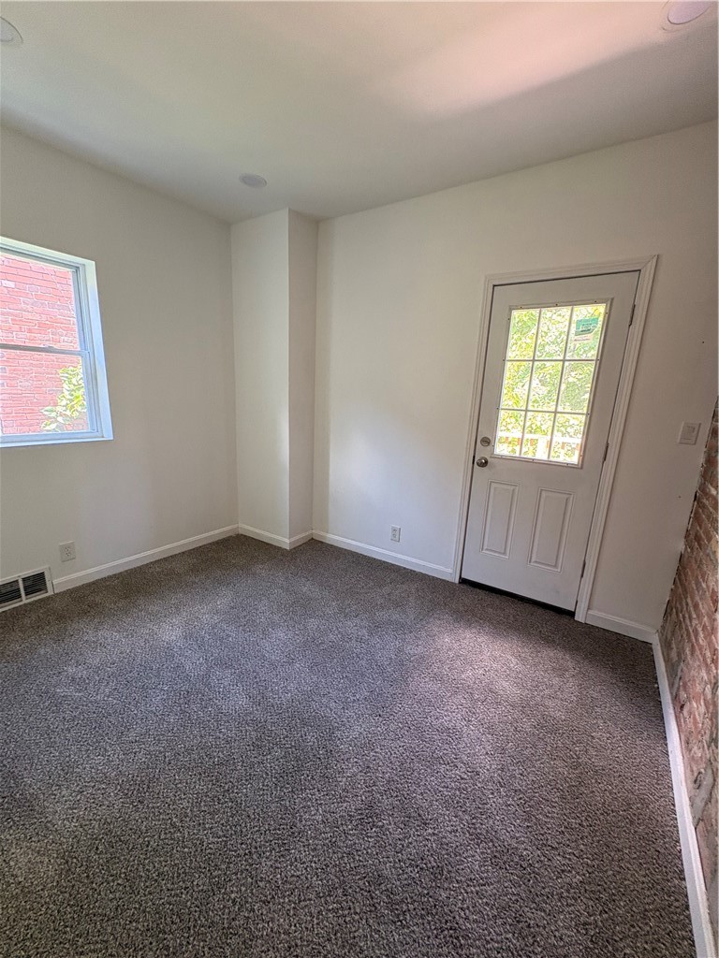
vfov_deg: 102.1
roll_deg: -3.0
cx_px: 360
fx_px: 388
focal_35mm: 14
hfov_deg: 85.7
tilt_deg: -10.8
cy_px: 479
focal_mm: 2.22
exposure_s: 1/60
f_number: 2.2
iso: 250
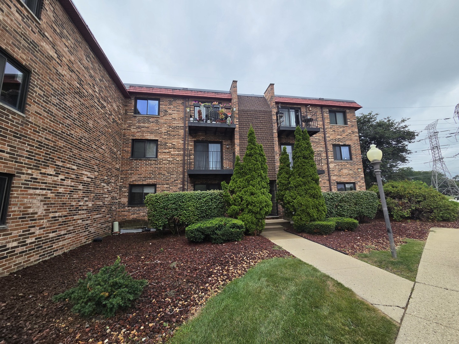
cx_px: 230
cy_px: 172
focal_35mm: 13
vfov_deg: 89.9
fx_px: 172
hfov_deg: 106.2
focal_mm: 2.2
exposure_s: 1/1925
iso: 100
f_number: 2.2
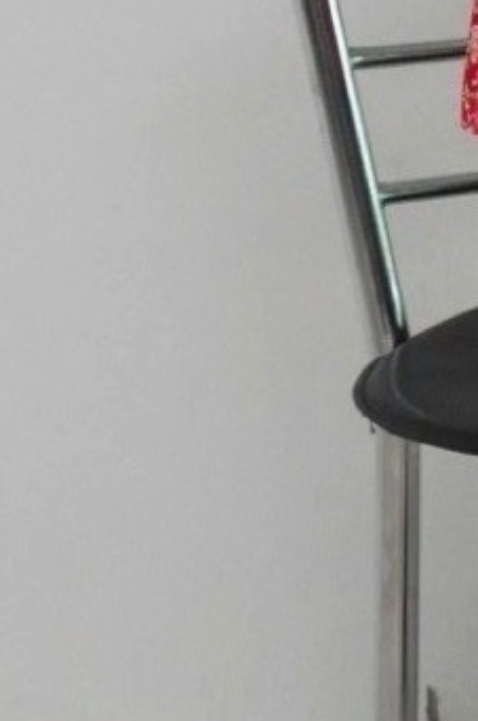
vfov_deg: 8.2
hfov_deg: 5.4
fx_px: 4934
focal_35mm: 247
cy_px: -280
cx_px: 1051
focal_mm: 34
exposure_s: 1/125
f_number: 6.3
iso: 3200
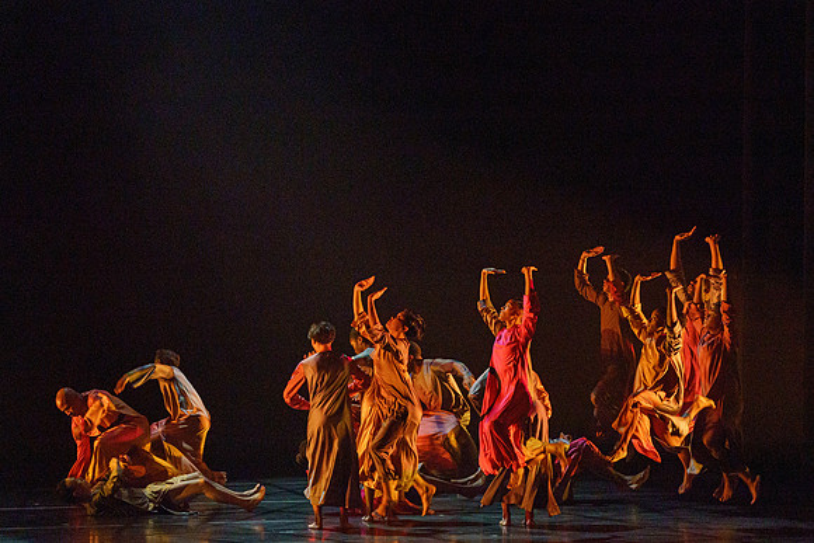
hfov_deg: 9.8
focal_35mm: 209
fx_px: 4725
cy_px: 312
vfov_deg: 6.6
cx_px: 445
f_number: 5.6
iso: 6400
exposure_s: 1/250
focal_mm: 179
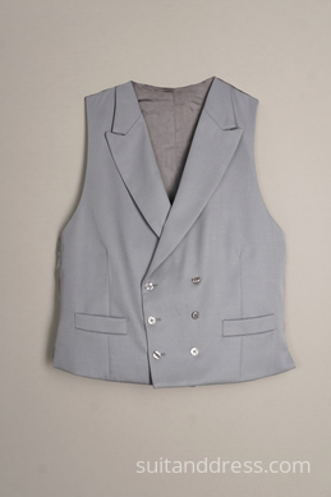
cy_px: 248
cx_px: 166
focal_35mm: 48
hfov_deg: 28.1
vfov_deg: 41.1
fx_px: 663
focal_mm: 32
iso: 400
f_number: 8
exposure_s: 1/40
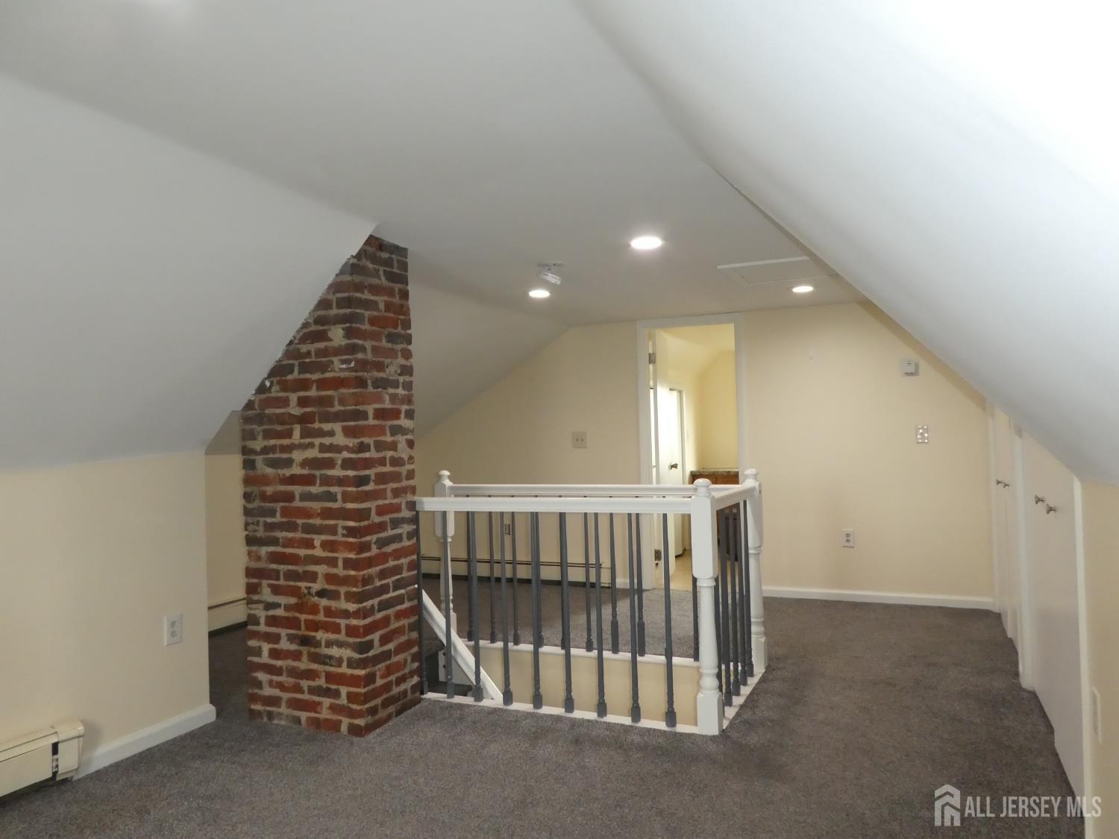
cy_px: 420
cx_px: 560
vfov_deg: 56.8
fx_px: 776
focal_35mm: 24
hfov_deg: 71.6
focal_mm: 4.3
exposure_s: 1/60
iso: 640
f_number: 3.3
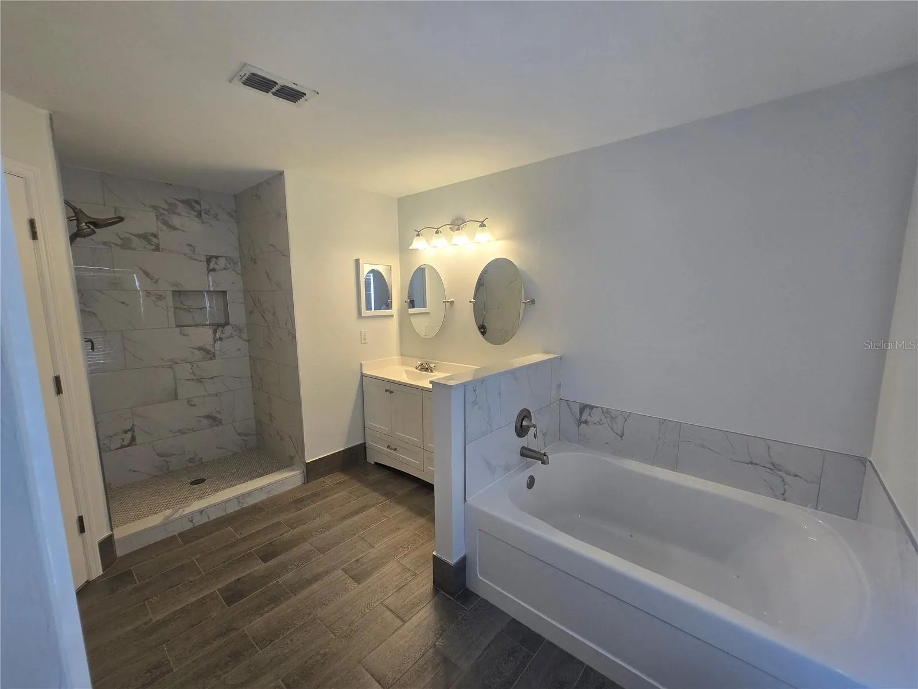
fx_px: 345
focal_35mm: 13
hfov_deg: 106.2
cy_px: 344
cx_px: 459
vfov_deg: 89.9
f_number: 2.2
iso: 125
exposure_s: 1/60
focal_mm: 2.2
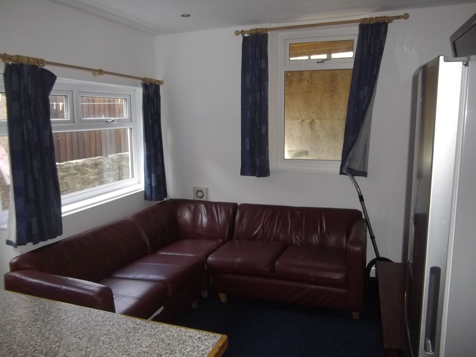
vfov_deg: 51.4
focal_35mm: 27
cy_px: 178
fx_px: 371
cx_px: 238
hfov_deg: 65.3
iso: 178
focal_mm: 4.9
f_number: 3.2
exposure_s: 1/50
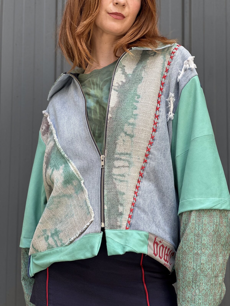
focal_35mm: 77
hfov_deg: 19.1
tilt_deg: +11.4
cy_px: 153
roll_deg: -1.6
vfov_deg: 25.3
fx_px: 682
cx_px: 115
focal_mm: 9
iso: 40
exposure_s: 1/121
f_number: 2.8
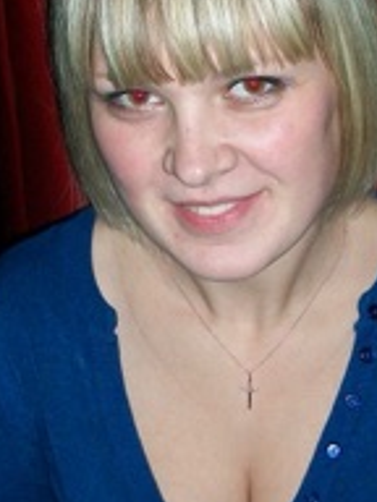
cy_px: 243
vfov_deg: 21.3
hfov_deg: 16.0
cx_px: 267
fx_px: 1336
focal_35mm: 92
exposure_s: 1/60
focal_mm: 5.7
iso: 120
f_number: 2.8
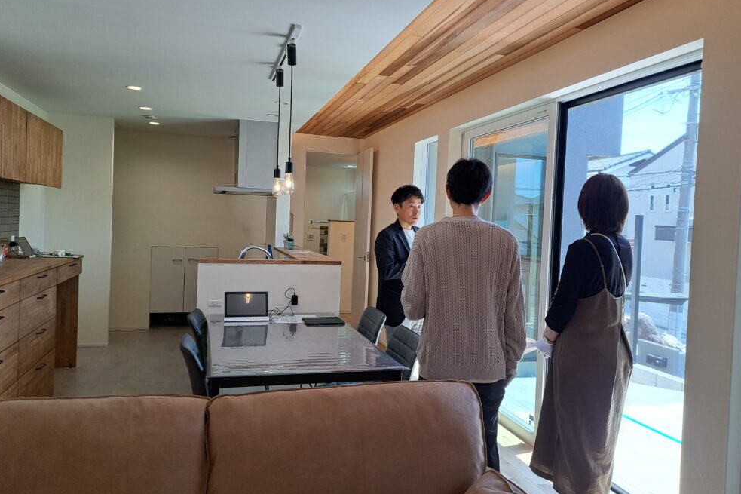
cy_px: 243
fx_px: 535
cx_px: 369
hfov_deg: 69.4
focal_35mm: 26
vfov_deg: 49.5
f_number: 1.8
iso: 50
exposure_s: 1/142
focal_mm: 5.23
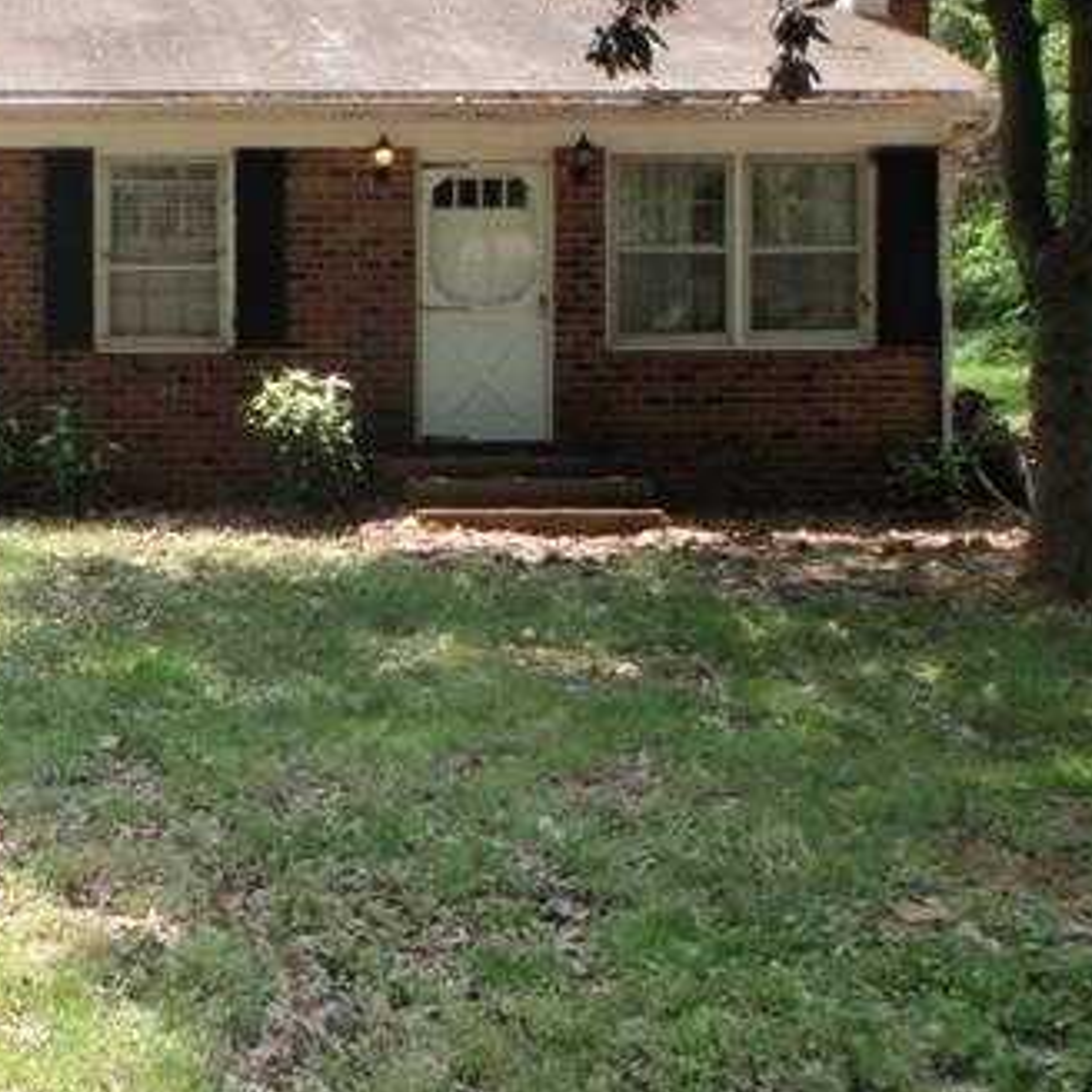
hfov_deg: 26.5
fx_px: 2213
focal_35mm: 62
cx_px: 57
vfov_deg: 27.6
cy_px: 413
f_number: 4.1
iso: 64
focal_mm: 6.53
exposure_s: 1/125
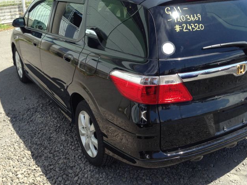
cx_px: 139
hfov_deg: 44.7
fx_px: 300
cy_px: 80
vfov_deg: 34.3
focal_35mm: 42
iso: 50
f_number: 2.4
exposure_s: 1/609
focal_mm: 4.12
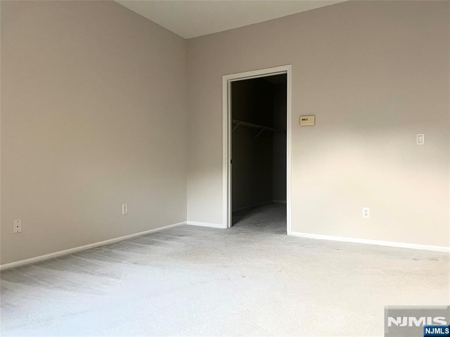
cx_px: 225
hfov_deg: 67.3
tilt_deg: +0.1
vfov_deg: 53.1
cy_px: 168
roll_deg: -0.2
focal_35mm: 26
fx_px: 338
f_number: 1.5
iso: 200
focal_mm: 5.7
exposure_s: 1/60
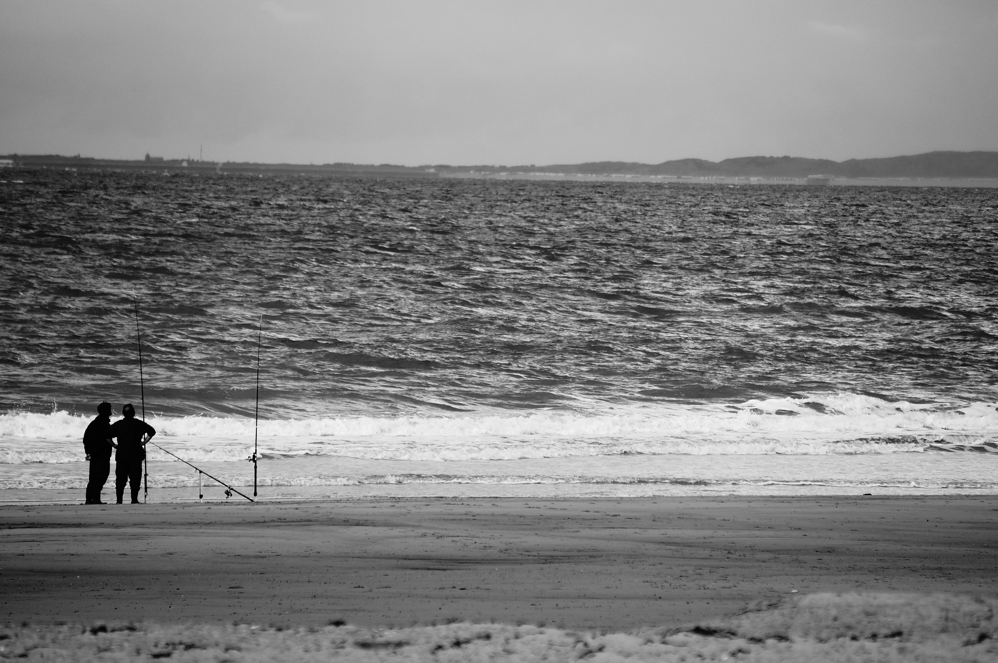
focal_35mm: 315
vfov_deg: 4.4
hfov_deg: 6.5
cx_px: 499
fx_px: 8723
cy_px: 332
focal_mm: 210
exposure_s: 1/400
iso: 100
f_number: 7.1
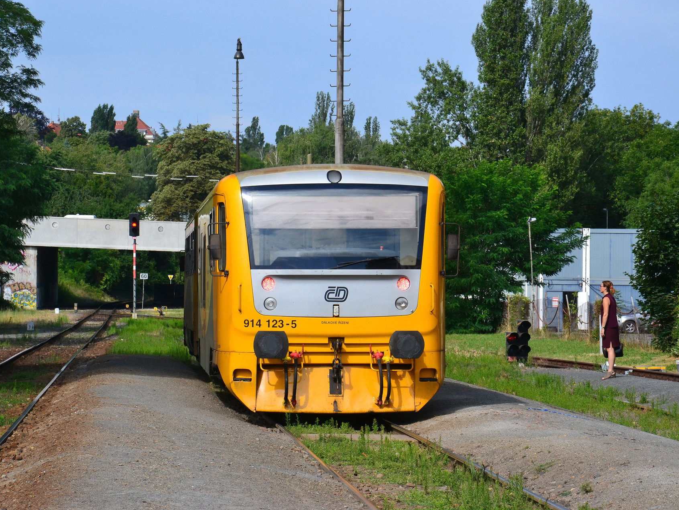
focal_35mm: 147
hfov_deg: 13.4
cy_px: 254
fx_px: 2884
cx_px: 295
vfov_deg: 10.1
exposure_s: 1/500
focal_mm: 90
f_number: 11
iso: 360
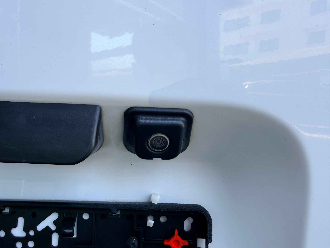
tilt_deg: -3.9
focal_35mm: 24
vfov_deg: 56.8
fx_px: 229
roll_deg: -0.6
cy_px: 124
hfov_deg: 71.6
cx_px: 165
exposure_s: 1/147
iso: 40
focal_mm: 2.22
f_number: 2.2
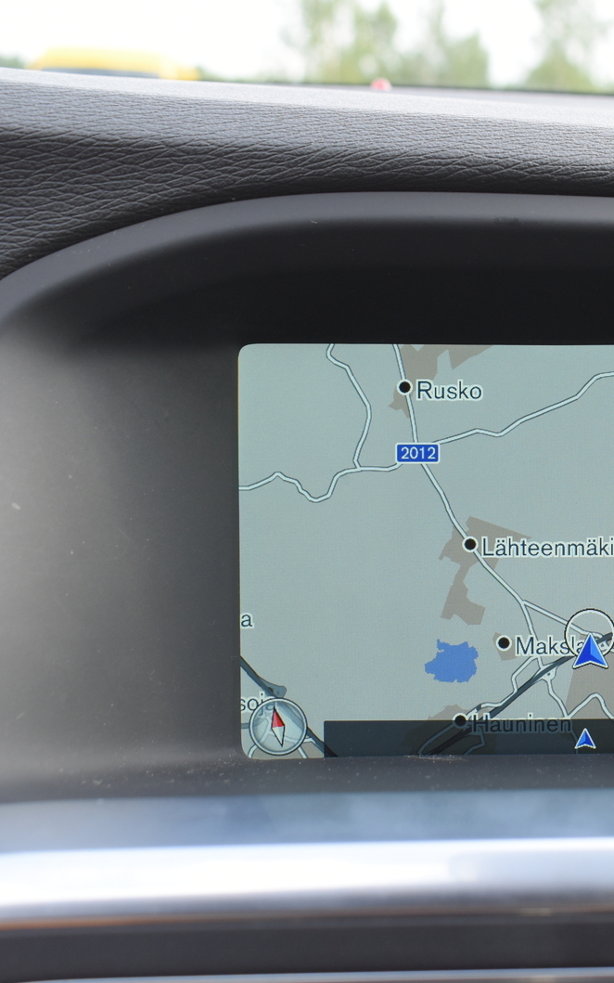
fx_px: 1440
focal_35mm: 54
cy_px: 486
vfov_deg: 37.7
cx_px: 578
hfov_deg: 23.3
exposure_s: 1/180
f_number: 6.7
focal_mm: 23
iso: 400
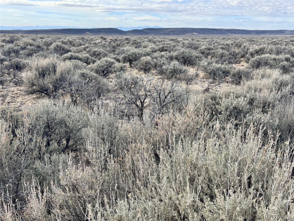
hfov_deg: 39.7
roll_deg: -0.4
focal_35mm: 48
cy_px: 110
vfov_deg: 30.3
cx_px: 147
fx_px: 408
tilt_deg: -11.3
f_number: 1.78
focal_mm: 6.76
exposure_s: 1/1681
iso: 64
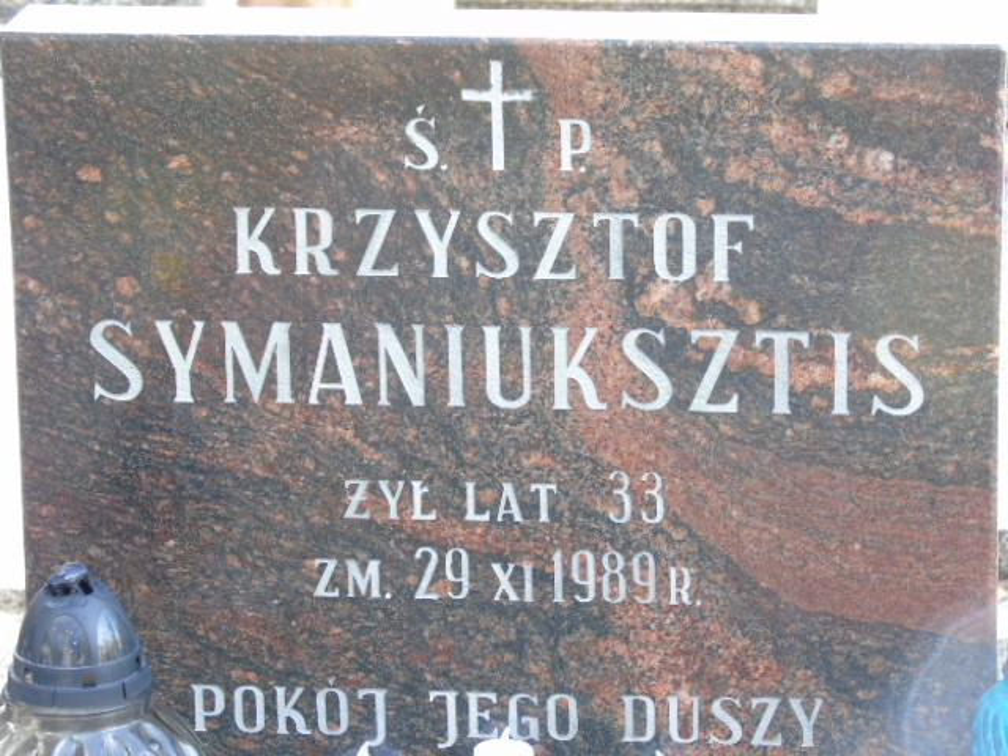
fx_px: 4717
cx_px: 504
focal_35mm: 162
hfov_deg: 12.2
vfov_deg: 9.2
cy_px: 378
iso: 500
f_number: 4.9
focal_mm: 29
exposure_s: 1/60
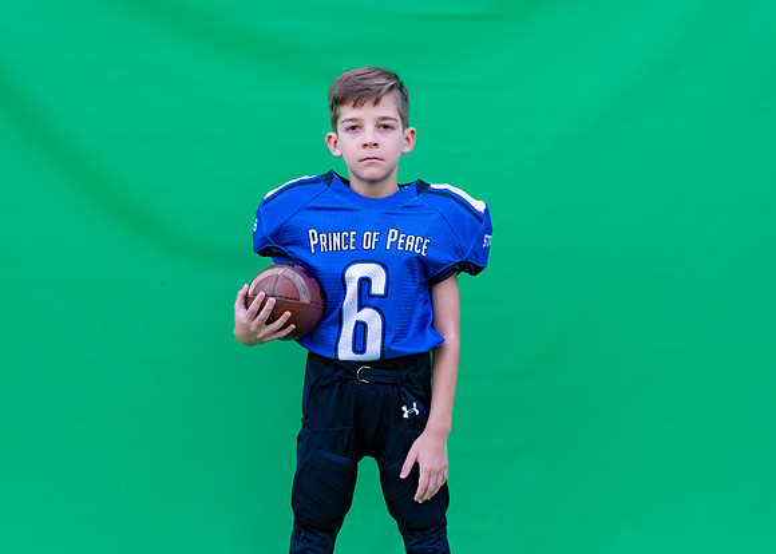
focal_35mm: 53
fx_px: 1166
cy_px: 277
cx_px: 388
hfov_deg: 36.8
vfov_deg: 26.7
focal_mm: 50
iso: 160
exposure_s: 1/400
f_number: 2.8
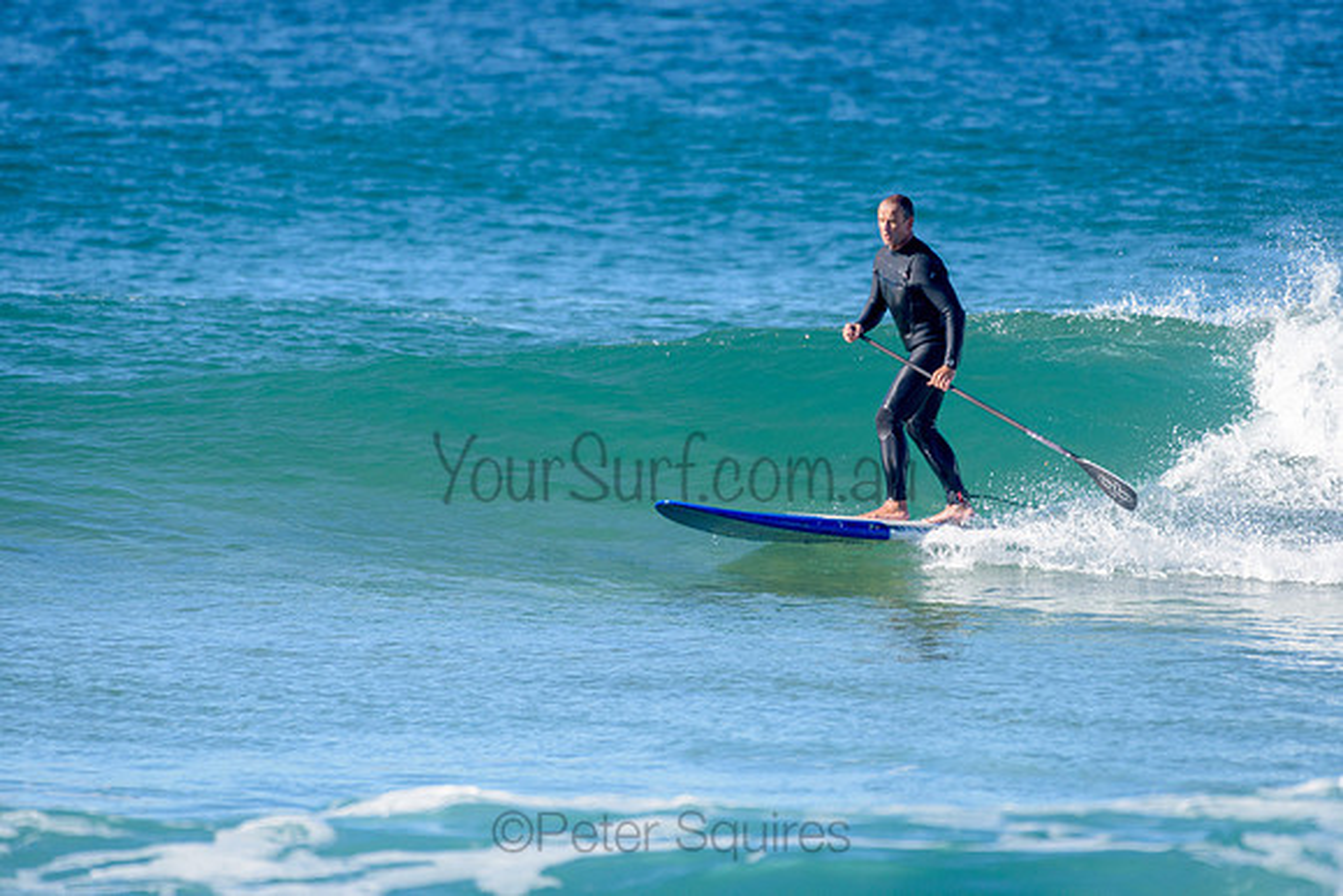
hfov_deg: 3.4
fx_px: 22859
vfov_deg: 2.2
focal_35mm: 613
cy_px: 347
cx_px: 710
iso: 220
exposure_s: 1/2000
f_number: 5.6
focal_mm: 500
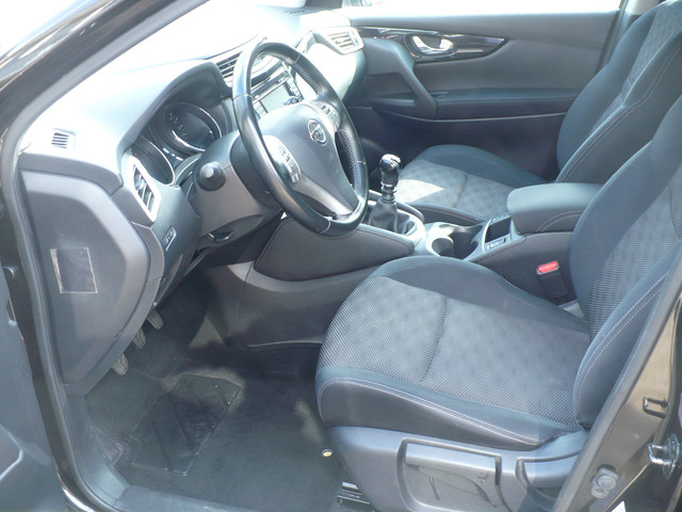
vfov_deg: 38.7
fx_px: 729
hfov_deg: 50.1
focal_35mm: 37
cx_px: 341
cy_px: 256
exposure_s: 1/30
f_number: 2.8
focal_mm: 6.1
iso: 125
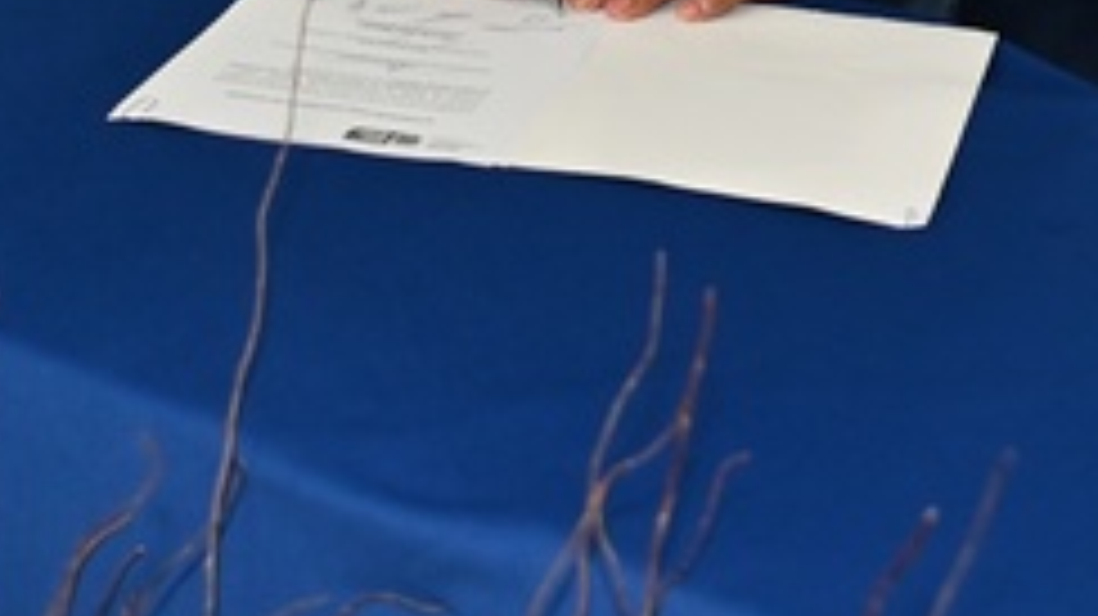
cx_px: 842
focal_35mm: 116
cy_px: -371
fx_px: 3376
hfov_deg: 18.3
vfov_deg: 10.0
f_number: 2.8
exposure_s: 1/200
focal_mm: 30
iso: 1250
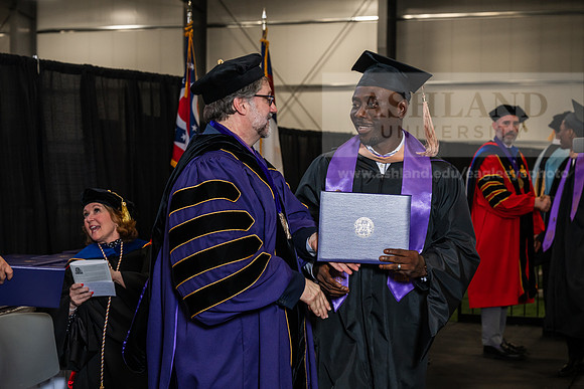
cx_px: 292
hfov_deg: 28.8
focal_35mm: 70
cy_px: 194
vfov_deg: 19.5
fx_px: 1136
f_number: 5.6
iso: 1250
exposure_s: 1/200
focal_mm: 70
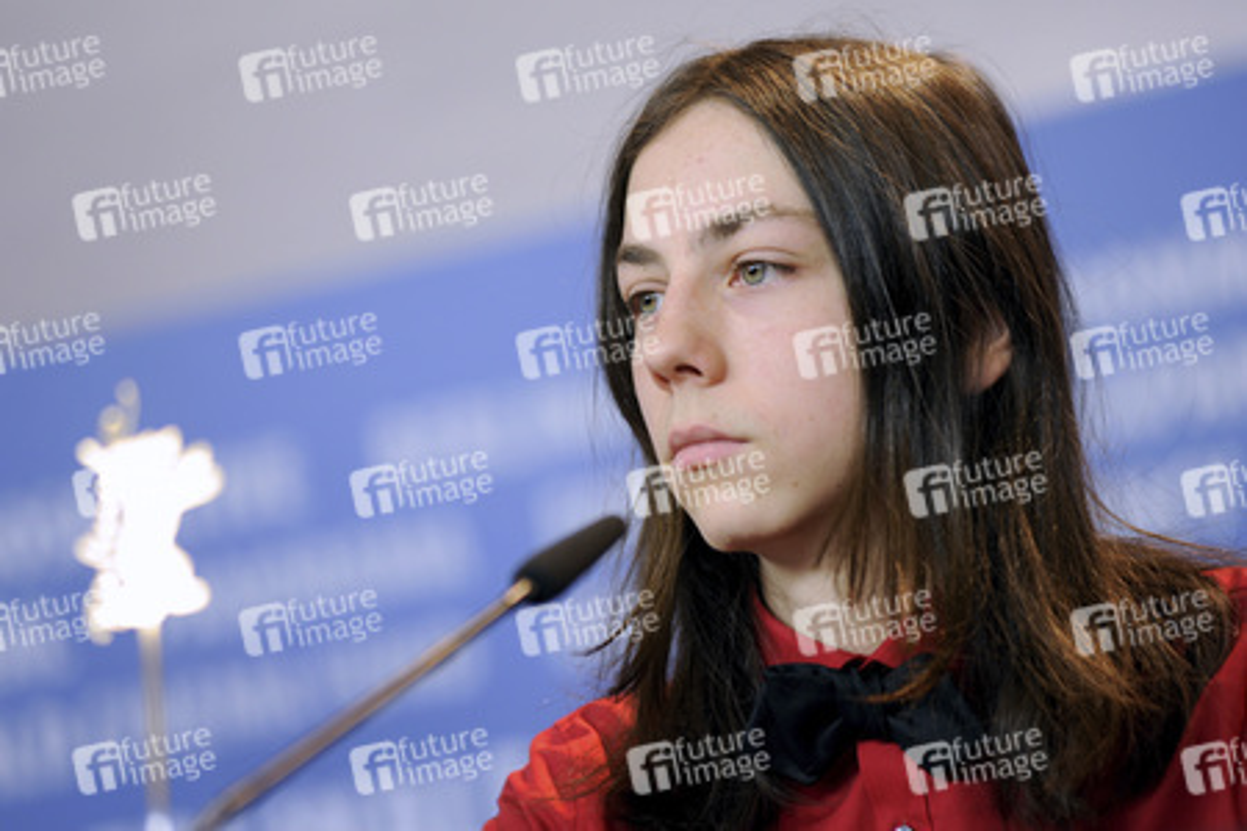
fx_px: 6927
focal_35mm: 200
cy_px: 416
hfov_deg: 10.3
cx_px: 624
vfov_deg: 6.9
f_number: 4
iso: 1000
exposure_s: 1/250
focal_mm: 200
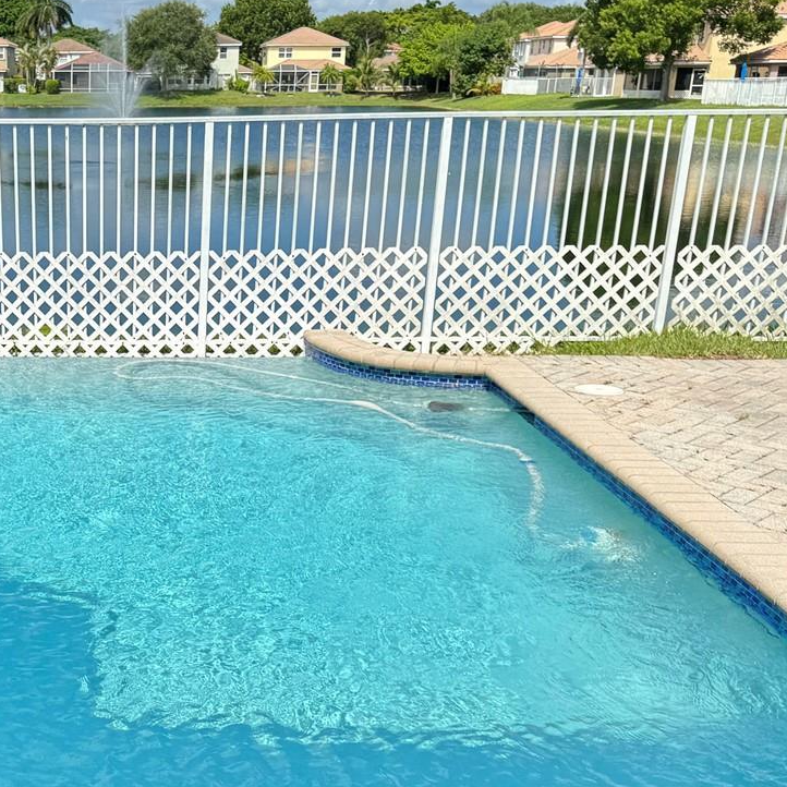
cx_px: 64
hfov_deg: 33.9
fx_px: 1209
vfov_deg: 35.6
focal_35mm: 47
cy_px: 535
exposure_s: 1/2331
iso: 80
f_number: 1.78
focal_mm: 6.76
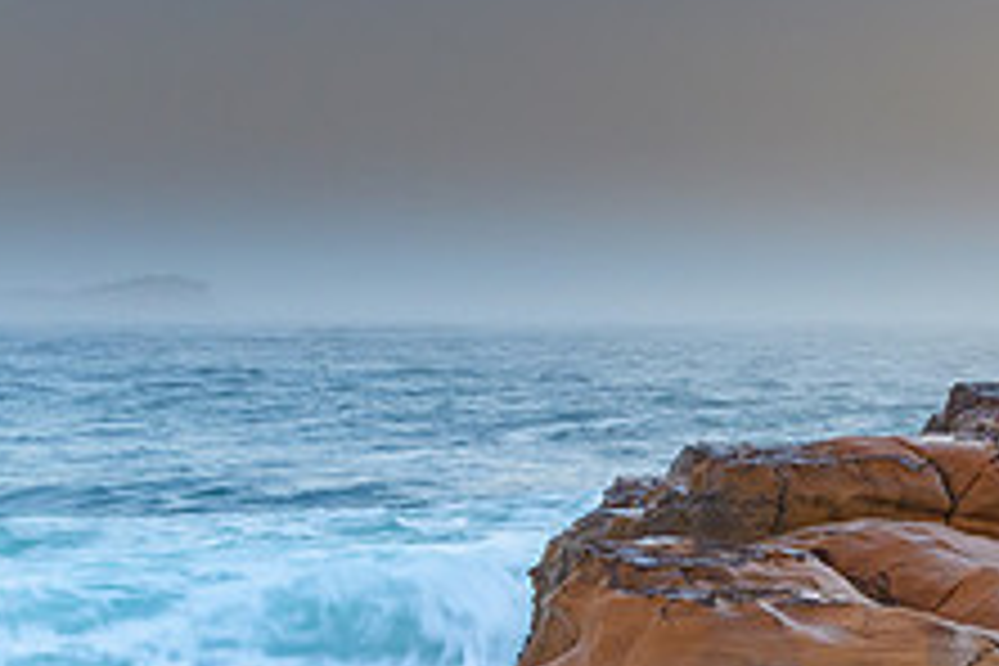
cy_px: 493
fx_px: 2470
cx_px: 981
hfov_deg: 22.1
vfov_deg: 15.3
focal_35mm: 89
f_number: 8
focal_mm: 22
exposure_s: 1/6
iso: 400
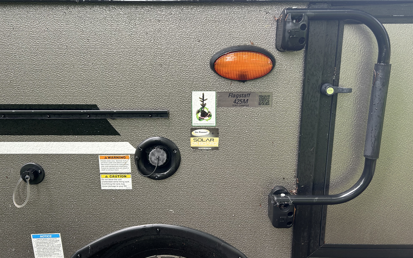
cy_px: 111
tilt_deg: -11.2
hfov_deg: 66.5
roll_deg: -0.8
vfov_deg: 44.4
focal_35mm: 28
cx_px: 204
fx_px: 315
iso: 80
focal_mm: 5.7
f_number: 1.5
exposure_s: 1/121
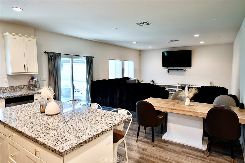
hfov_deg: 81.2
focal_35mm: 21
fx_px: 143
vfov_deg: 59.5
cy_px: 82
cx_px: 122
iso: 500
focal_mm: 14
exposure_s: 1/200
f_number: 2.8
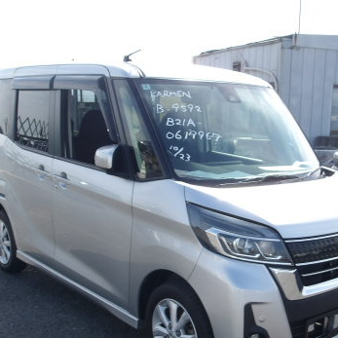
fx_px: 486
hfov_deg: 38.0
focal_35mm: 44
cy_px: 224
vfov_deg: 37.9
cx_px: 222
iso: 100
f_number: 10.4
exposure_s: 1/60
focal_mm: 4.9
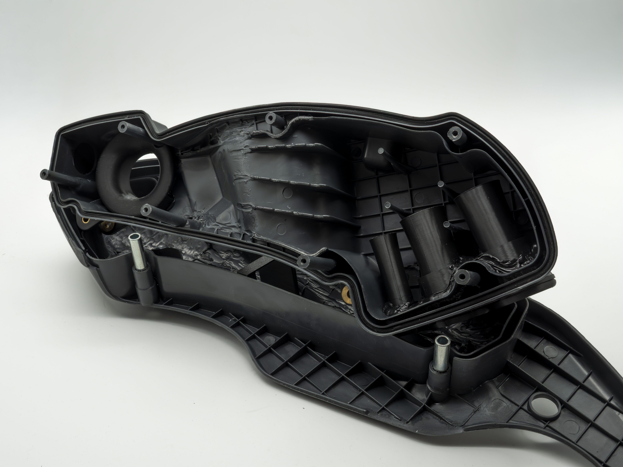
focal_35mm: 38
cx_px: 312
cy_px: 234
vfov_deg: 37.7
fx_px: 684
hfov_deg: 49.0
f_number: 9
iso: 200
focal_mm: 19
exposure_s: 1/15
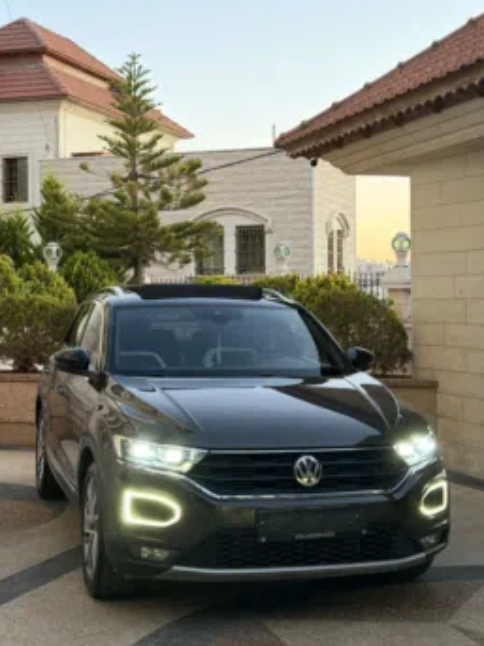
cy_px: 281
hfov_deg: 26.1
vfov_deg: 34.3
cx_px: 228
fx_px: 1045
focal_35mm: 56
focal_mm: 6.76
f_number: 1.78
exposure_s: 1/33
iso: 500
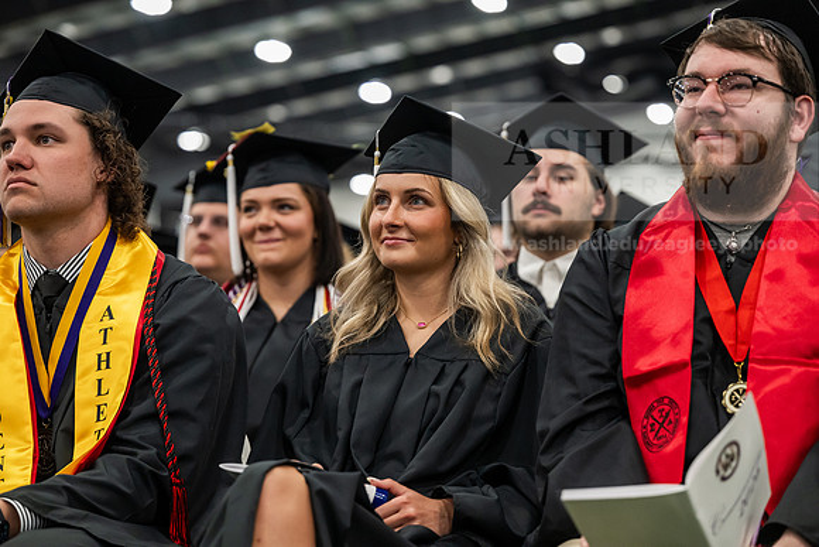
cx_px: 410
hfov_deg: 21.9
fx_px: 2116
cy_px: 274
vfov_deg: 14.7
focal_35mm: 93
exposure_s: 1/200
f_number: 3.2
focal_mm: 93
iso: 2500
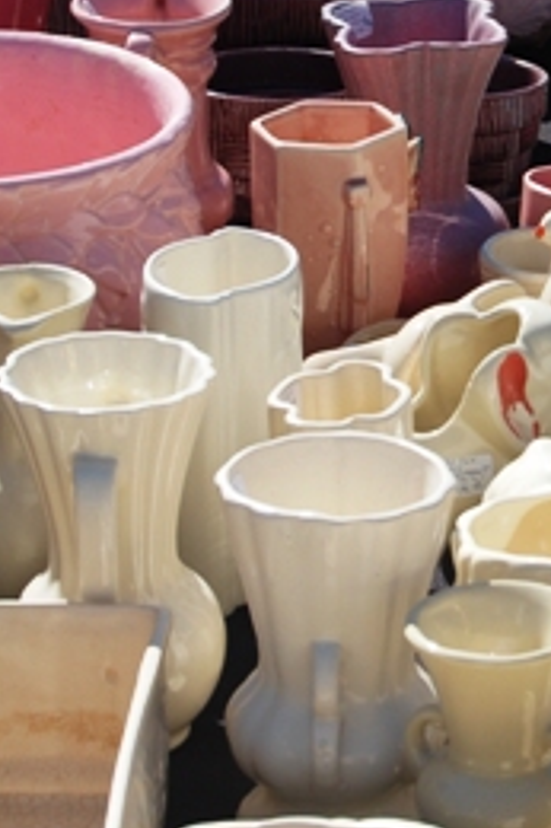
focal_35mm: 163
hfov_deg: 8.4
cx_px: 573
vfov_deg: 12.6
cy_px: 166
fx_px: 3747
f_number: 10
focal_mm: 52
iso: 200
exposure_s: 1/400
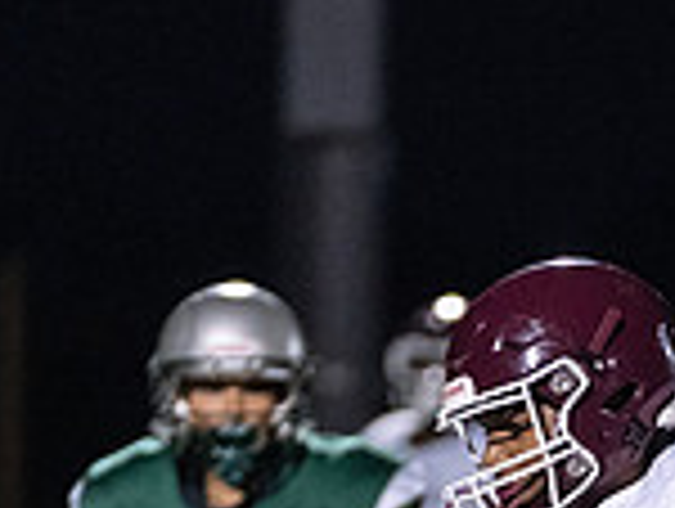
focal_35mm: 792
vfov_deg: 1.9
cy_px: 861
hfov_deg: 2.5
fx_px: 15468
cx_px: 724
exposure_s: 1/1000
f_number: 2.8
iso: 4000
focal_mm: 161
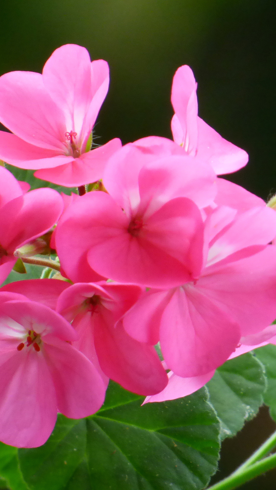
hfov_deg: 1.0
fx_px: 15883
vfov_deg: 1.8
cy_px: 245
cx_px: 114
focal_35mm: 1221
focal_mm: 136.6
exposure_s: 1/400
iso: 500
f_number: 5.6
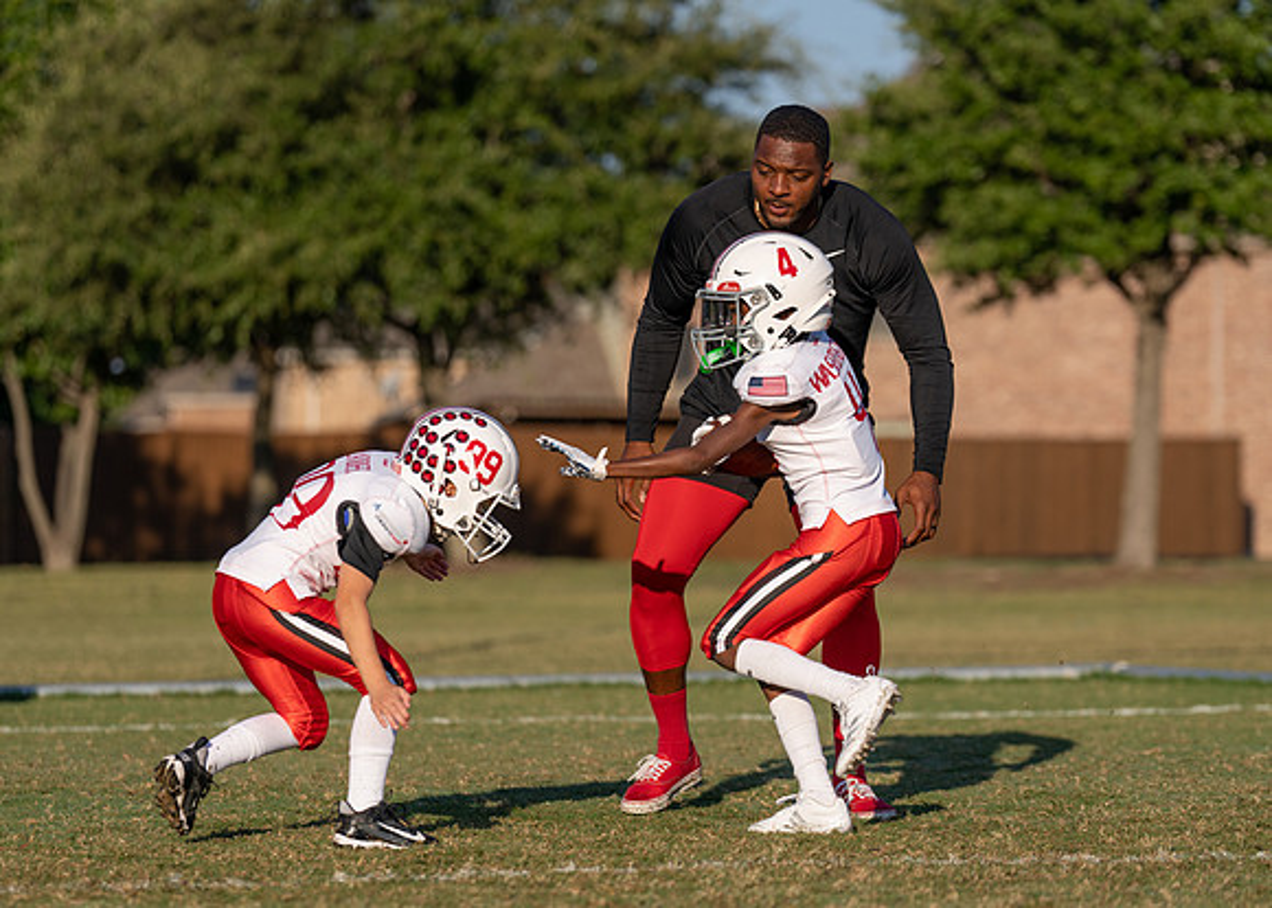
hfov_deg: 11.7
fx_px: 6186
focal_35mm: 171
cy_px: 516
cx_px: 650
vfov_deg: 8.4
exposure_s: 1/1600
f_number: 2.8
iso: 100
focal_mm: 133
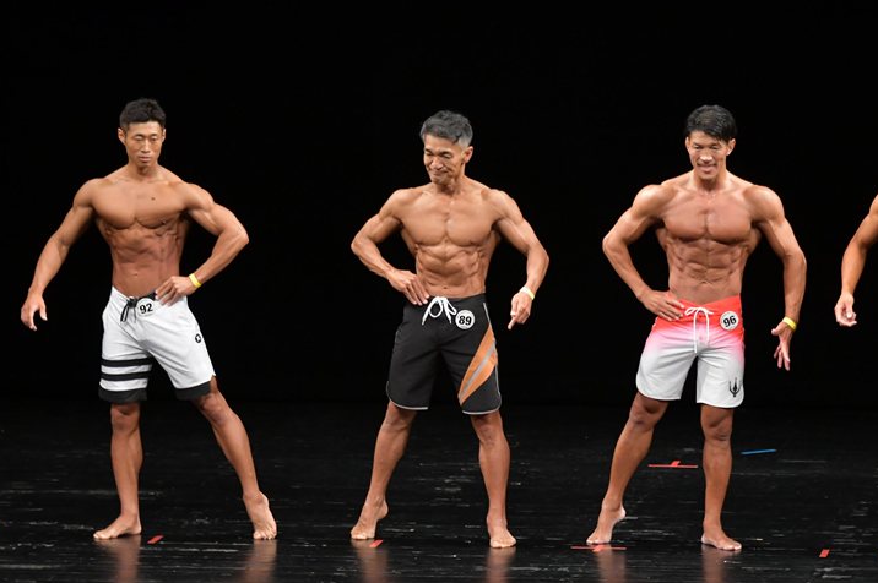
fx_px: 5726
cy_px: 305
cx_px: 465
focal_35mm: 235
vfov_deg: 5.8
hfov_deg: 8.8
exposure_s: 1/400
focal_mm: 145
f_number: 5.6
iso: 3200
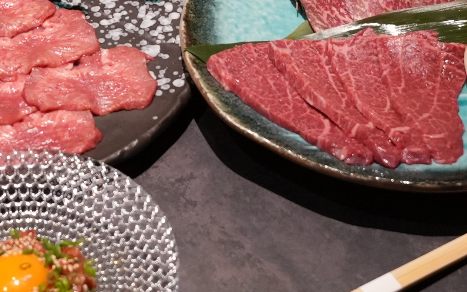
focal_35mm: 137
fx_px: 1744
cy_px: -54
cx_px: 194
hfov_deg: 15.2
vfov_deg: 9.4
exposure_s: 1/125
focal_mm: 40
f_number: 7.1
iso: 5000
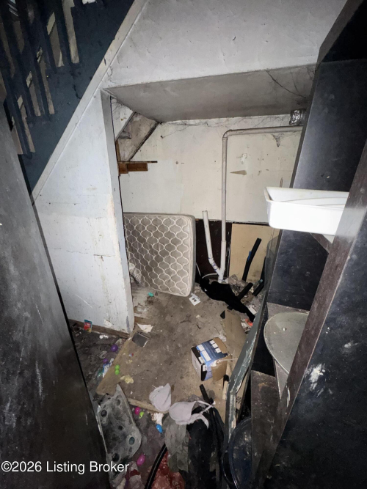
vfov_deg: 102.1
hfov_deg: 85.7
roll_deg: +0.9
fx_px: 198
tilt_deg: -23.4
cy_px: 244
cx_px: 184
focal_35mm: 14
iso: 320
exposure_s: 1/24
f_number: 2.2
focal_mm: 2.22
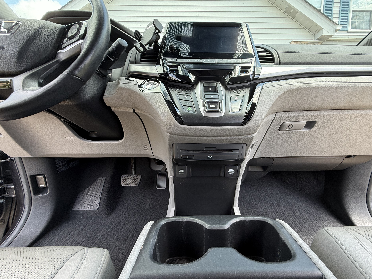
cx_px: 197
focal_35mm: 15
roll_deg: -0.9
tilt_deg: -4.9
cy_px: 144
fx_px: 161
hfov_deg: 98.1
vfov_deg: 81.7
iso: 64
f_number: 2.2
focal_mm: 2.22
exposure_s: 1/99
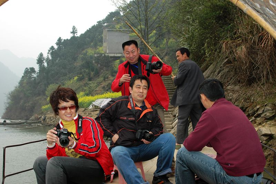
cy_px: 92
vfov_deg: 31.8
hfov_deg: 46.4
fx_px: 322
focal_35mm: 42
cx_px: 138
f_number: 4.5
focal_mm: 28
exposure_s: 1/500
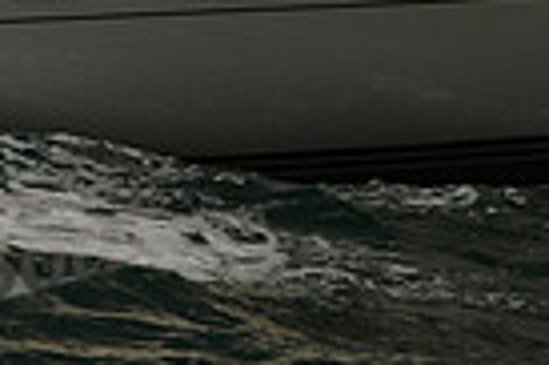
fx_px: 4524
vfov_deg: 4.5
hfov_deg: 6.9
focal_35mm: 297
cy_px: -399
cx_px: 477
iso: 400
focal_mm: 70
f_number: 6.3
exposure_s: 1/500
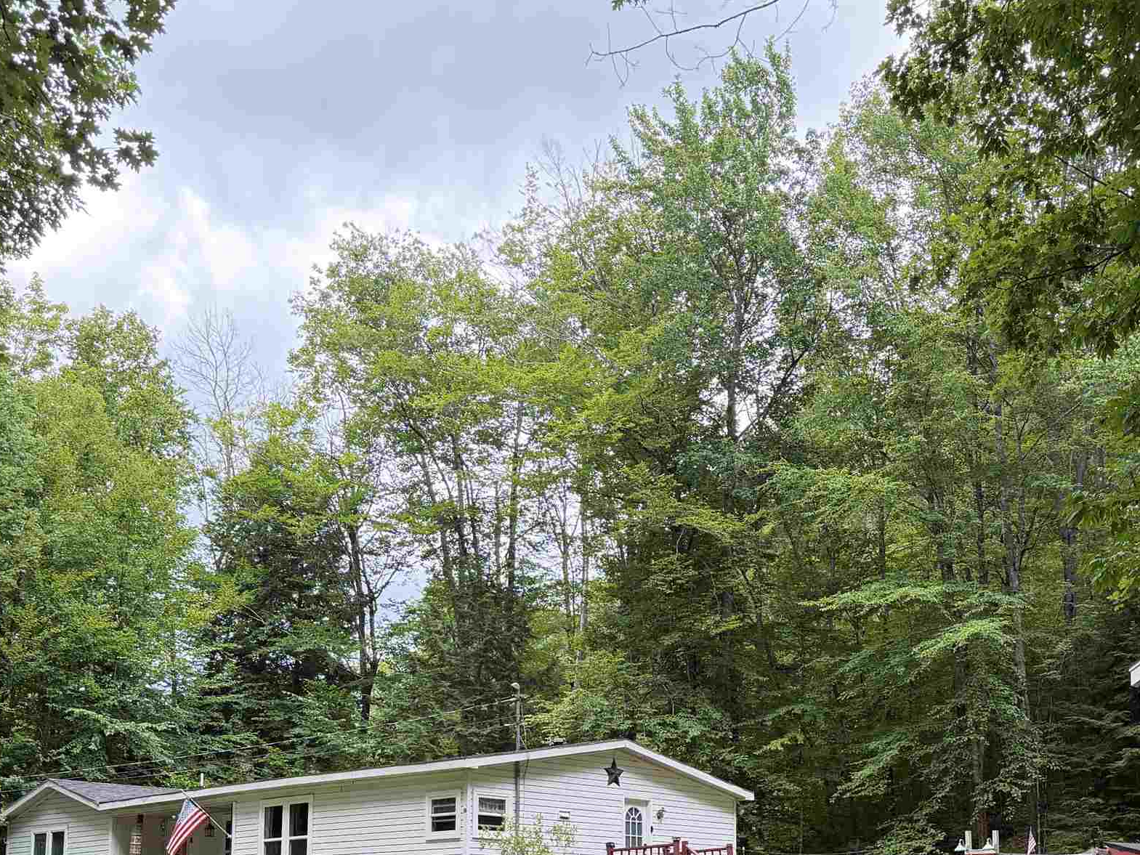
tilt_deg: +6.4
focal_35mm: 47
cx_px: 687
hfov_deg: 40.2
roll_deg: +0.4
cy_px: 755
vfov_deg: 29.7
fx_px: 1548
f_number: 1.78
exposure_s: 1/459
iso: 100
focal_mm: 6.76
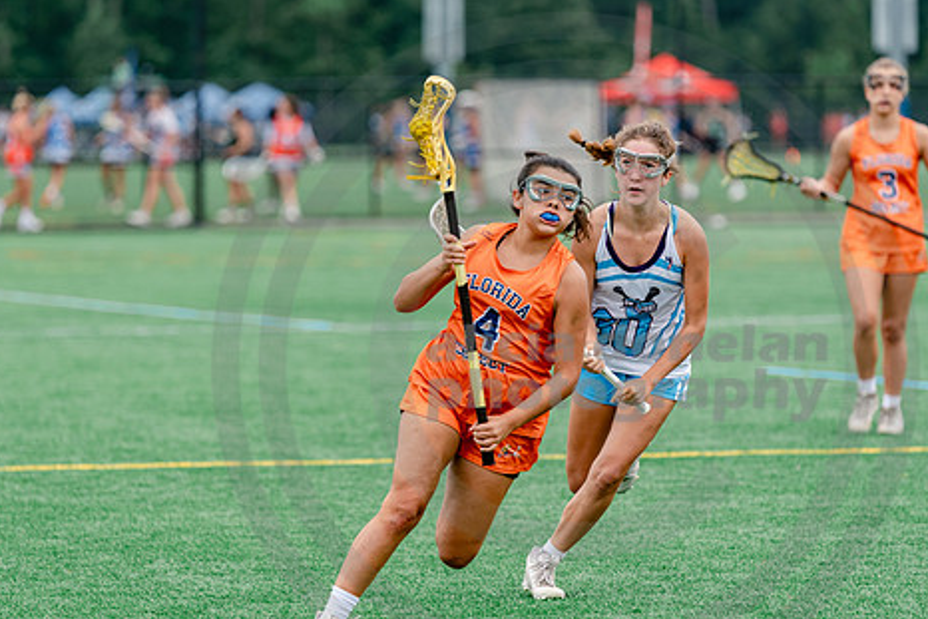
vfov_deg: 4.8
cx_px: 486
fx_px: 7452
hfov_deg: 7.1
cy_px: 330
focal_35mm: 289
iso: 250
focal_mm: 200
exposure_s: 1/800
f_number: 3.5
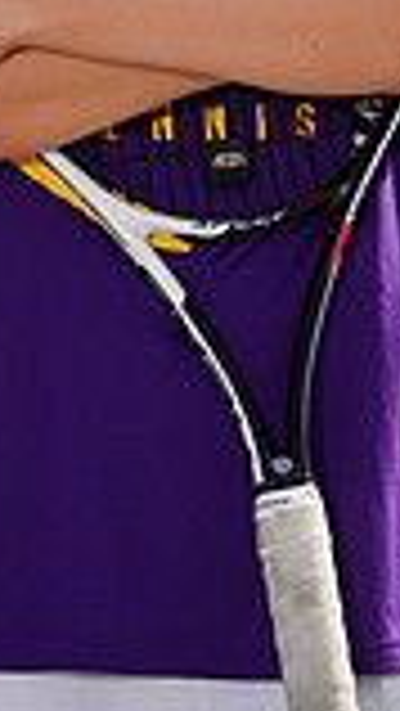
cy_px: -252
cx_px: 7
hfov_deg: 0.8
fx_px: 29026
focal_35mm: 1541
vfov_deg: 1.4
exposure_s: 1/250
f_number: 9
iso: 100
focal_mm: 400
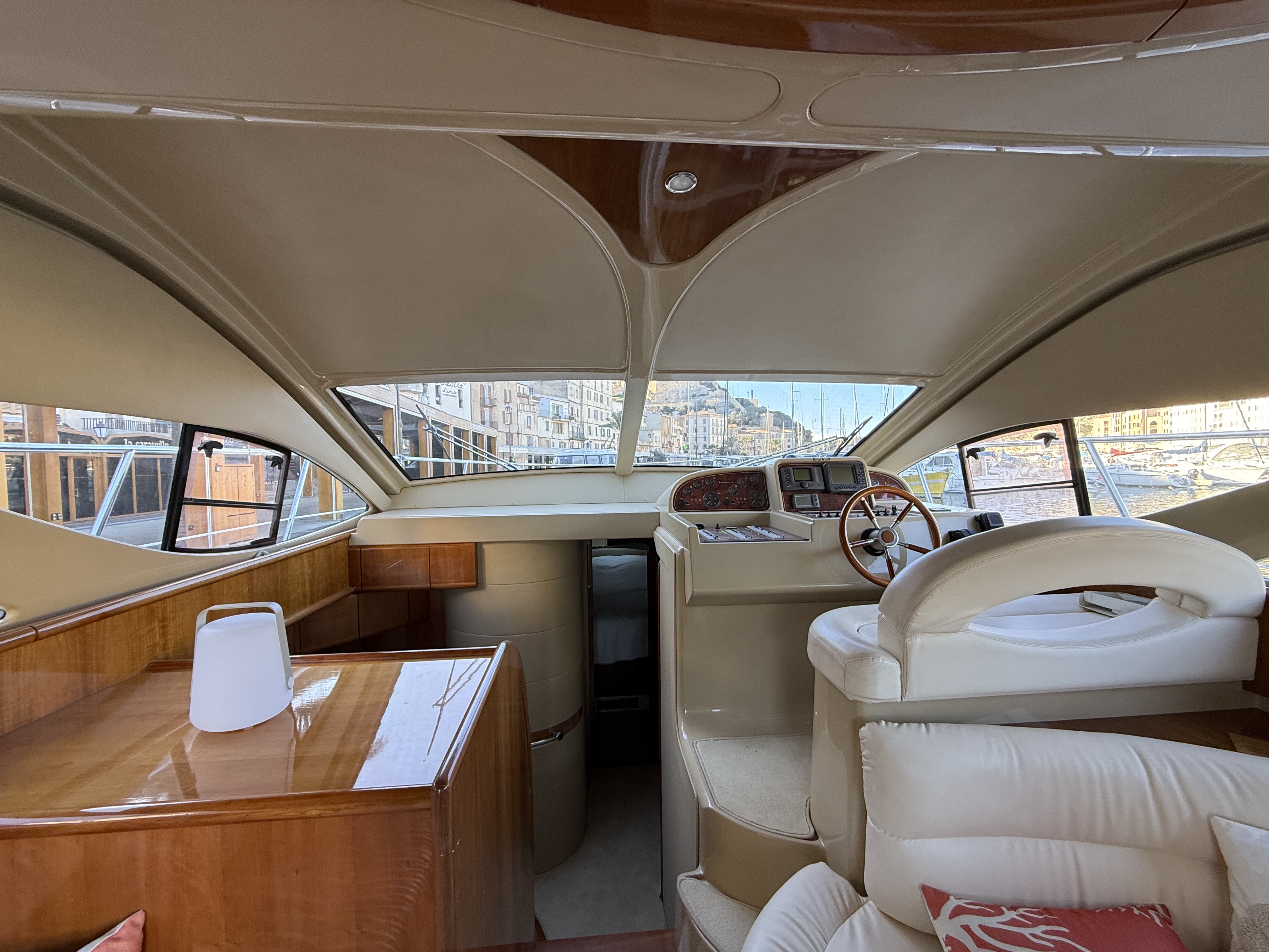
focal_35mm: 14
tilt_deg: -0.9
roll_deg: +1.7
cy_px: 476
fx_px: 513
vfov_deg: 85.7
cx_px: 634
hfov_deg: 102.1
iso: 125
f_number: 2.2
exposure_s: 1/99
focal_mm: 2.22
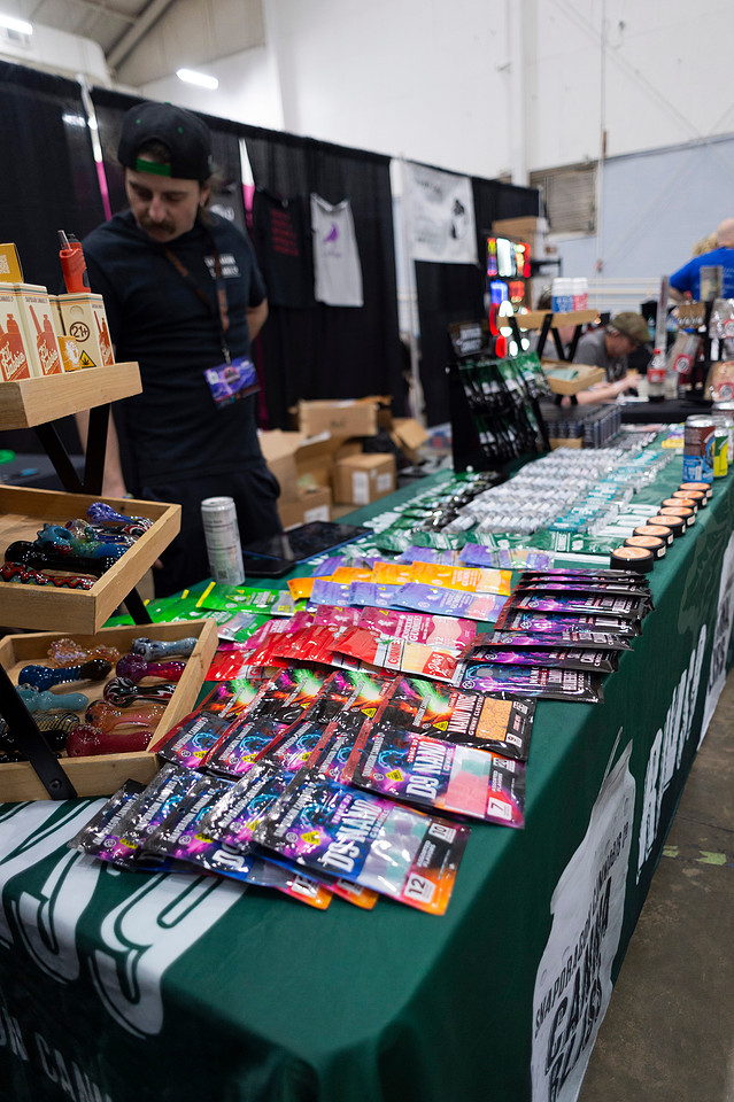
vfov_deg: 73.8
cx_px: 367
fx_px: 735
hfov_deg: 53.1
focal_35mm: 24
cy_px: 551
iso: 1600
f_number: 2.8
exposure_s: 1/60
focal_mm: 24
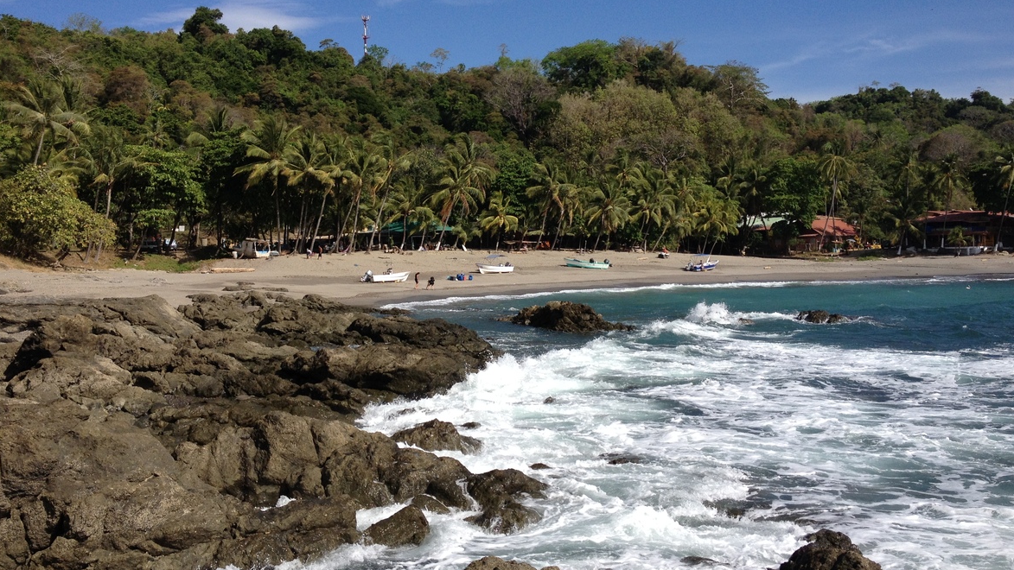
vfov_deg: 30.4
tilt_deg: -3.7
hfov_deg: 51.6
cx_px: 501
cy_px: 266
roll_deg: +1.0
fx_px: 1049
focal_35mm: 39
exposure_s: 1/2404
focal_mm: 4.28
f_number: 2.4
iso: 50
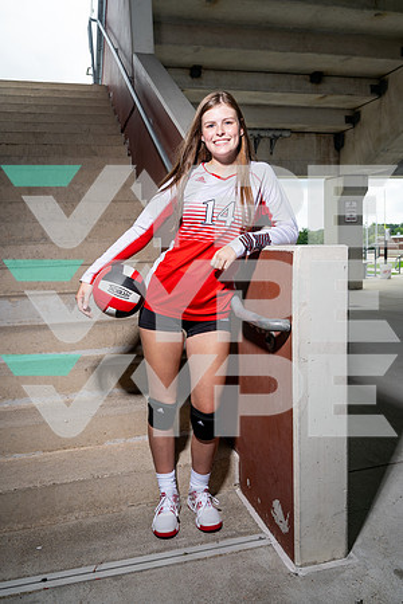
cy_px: 302
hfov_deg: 43.6
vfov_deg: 61.9
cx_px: 202
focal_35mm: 30
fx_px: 504
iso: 100
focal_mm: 30
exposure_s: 1/125
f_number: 8
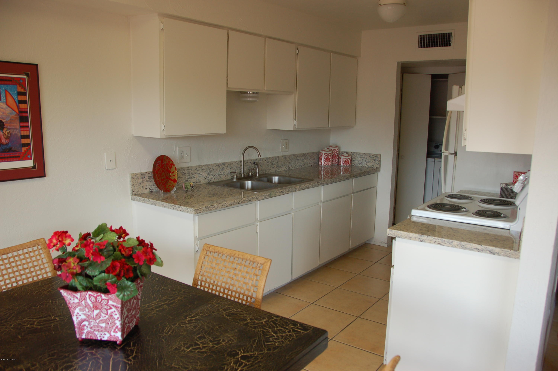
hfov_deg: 67.4
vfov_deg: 47.8
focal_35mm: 27
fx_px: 418
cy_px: 186
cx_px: 279
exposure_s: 1/80
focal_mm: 18
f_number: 4.5
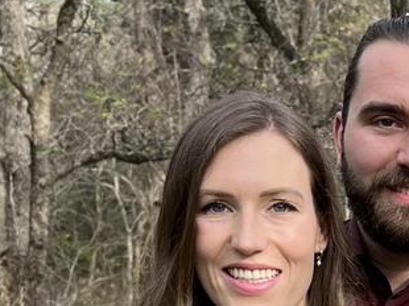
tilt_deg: -8.2
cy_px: 417
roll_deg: -0.7
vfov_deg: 11.4
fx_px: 1488
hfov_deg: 15.1
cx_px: 499
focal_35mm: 126
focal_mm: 5.7
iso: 50
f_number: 1.5
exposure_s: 1/567
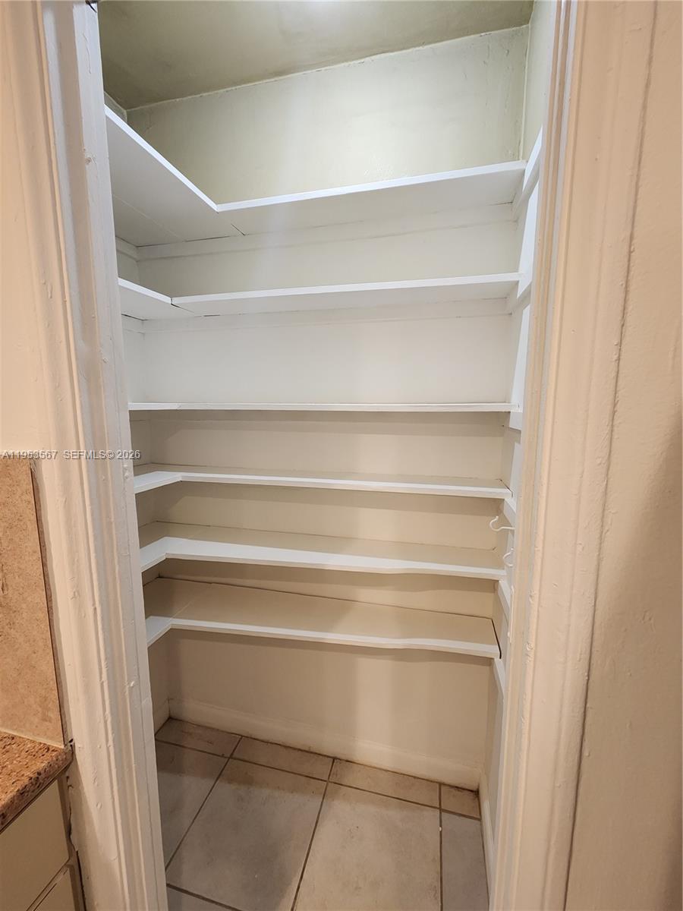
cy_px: 456
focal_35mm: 13
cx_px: 342
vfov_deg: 106.2
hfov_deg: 89.9
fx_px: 342
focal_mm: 2.2
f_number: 2.2
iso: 320
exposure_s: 1/60
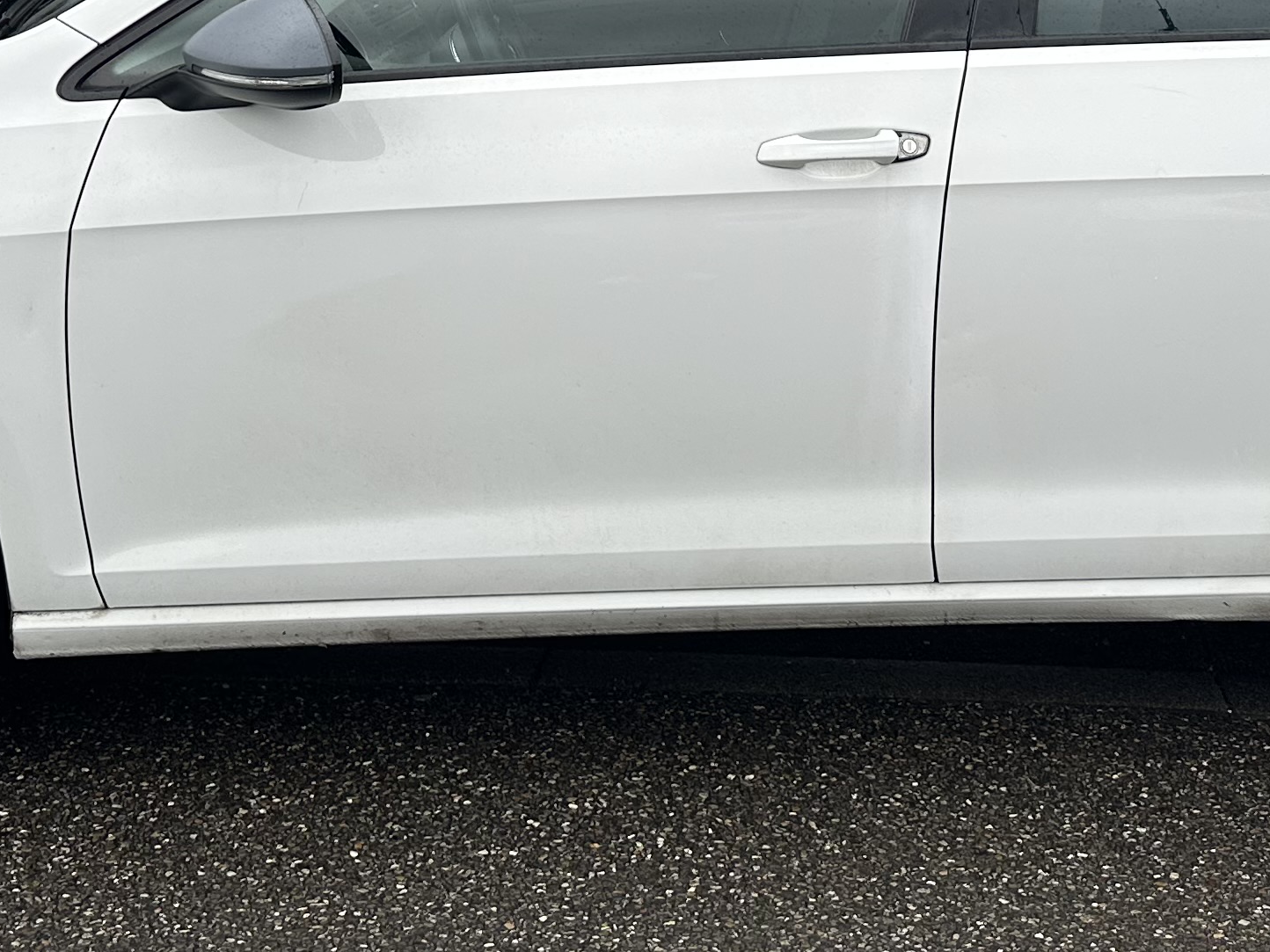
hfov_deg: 28.9
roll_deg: +0.7
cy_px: -78
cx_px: 726
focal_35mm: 67
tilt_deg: -3.2
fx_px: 2458
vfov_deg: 20.9
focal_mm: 6.86
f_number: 1.78
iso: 80
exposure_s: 1/836
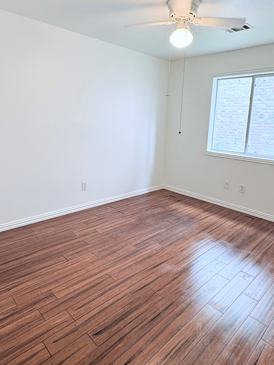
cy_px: 159
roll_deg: -2.6
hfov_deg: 58.9
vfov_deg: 73.6
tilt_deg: -9.8
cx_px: 137
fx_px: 243
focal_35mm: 23
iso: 320
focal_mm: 2.22
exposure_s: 1/60
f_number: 2.2
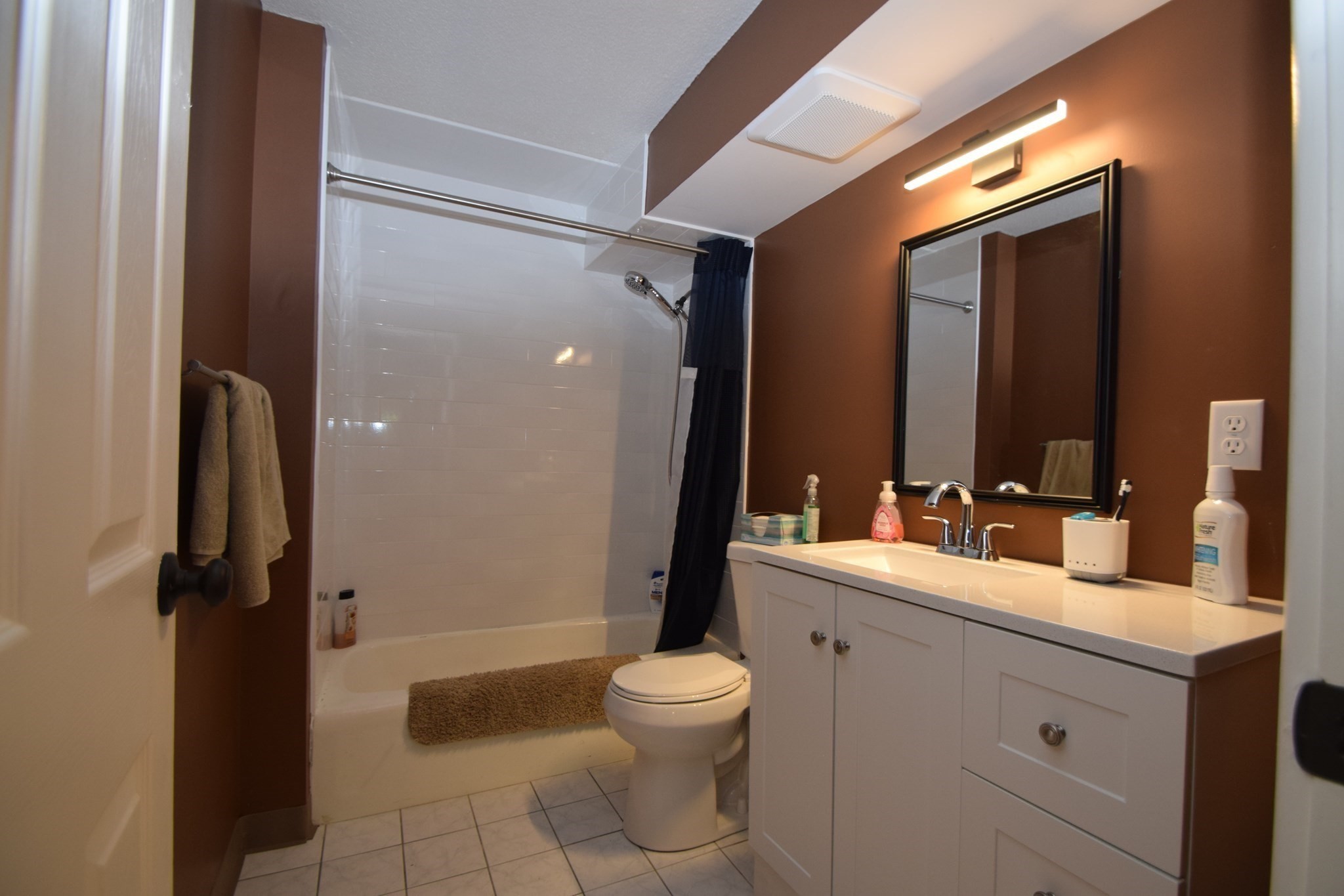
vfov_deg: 77.3
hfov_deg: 100.4
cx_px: 672
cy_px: 448
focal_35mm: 15
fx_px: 560
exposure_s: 1/60
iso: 560
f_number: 4
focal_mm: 10
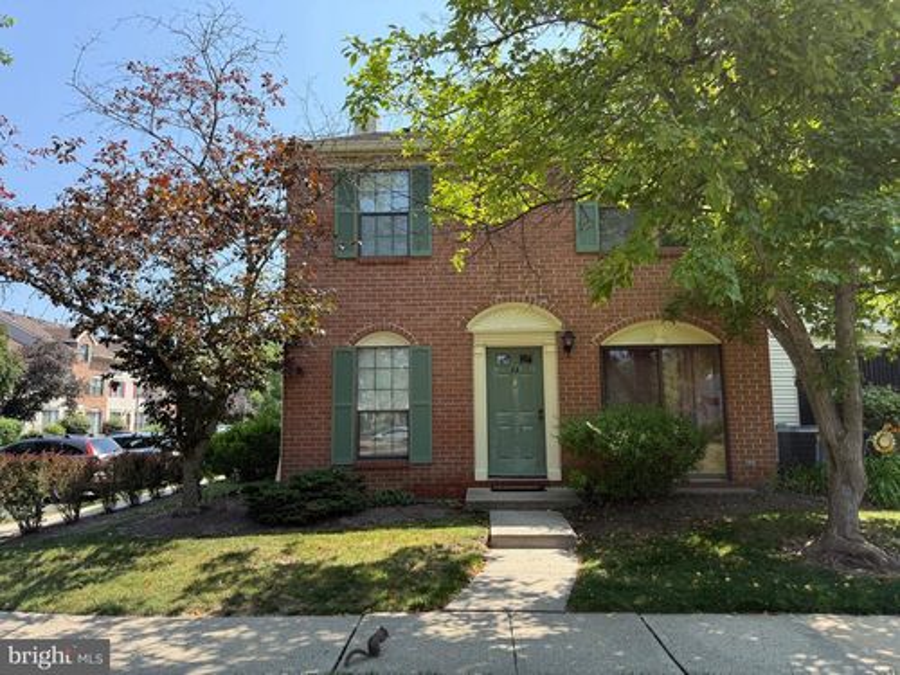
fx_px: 624
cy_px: 338
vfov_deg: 56.8
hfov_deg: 71.6
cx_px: 450
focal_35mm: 24
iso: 100
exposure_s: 1/1653
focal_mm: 6.76
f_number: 1.78
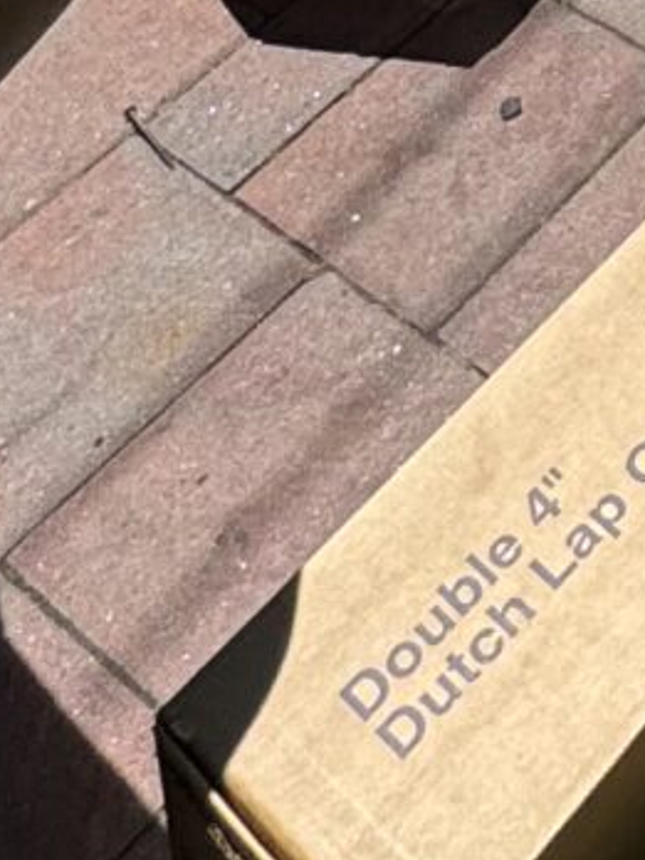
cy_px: -1372
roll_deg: +5.2
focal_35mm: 103
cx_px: 1470
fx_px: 2559
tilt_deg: -17.0
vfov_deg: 12.9
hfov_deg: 12.0
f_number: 2.2
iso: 40
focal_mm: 2.22
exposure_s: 1/1927
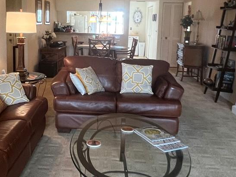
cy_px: 57
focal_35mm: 38
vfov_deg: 37.3
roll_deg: -0.4
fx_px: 259
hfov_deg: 48.3
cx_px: 83
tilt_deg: -6.6
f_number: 1.8
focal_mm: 1.57
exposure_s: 1/60
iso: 200
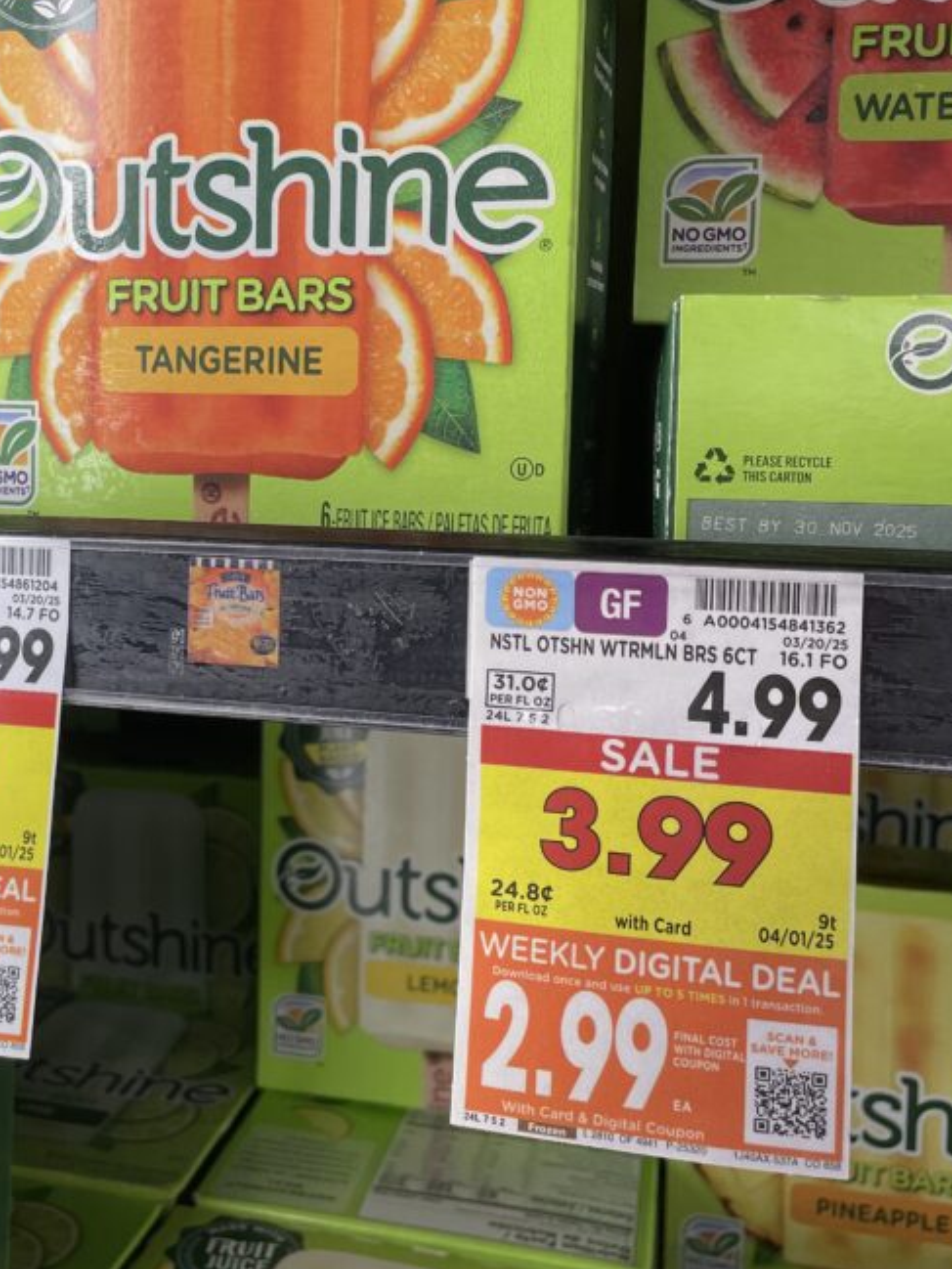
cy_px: 493
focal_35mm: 41
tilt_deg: -2.1
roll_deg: -1.1
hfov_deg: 34.4
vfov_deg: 45.5
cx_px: 231
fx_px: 1503
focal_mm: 4.2
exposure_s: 1/120
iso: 32
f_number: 1.6
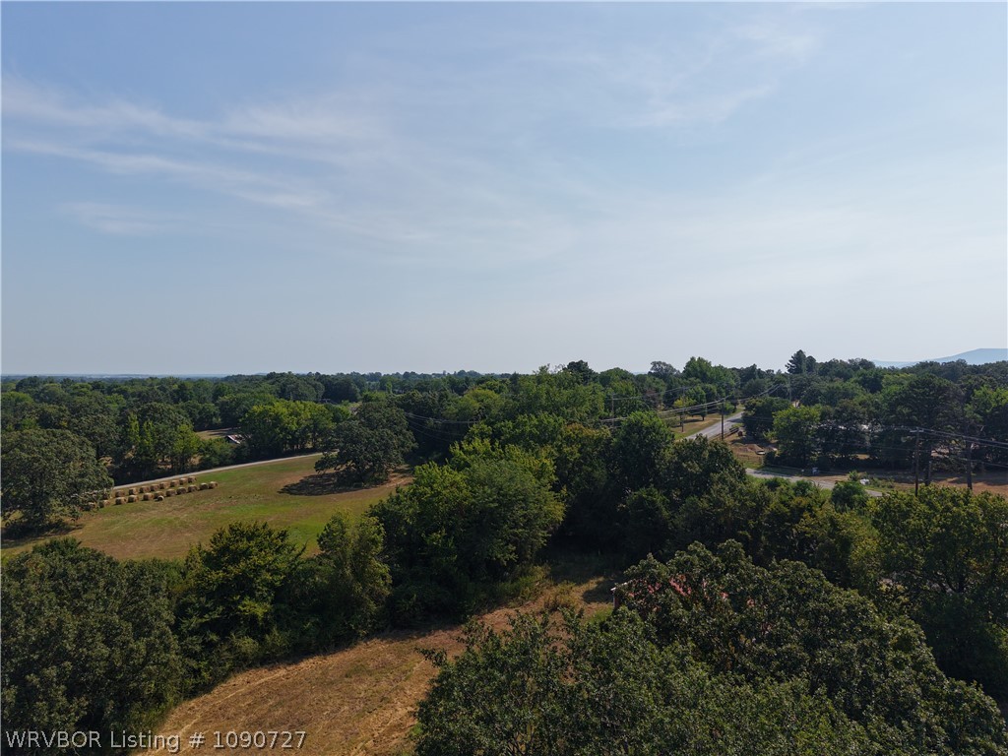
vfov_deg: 56.8
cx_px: 504
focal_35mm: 24
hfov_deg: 71.6
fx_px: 699
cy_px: 378
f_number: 1.8
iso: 200
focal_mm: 8.67
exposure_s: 1/8000
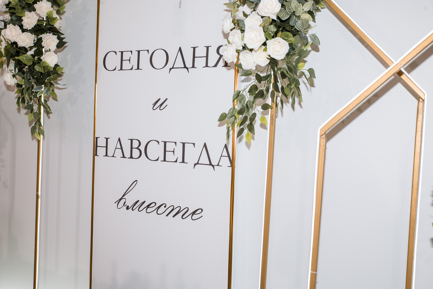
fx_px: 437
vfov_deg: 36.6
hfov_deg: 52.7
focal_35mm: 36
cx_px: 209
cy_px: 150
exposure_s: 1/250
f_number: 8
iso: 640
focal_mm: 35
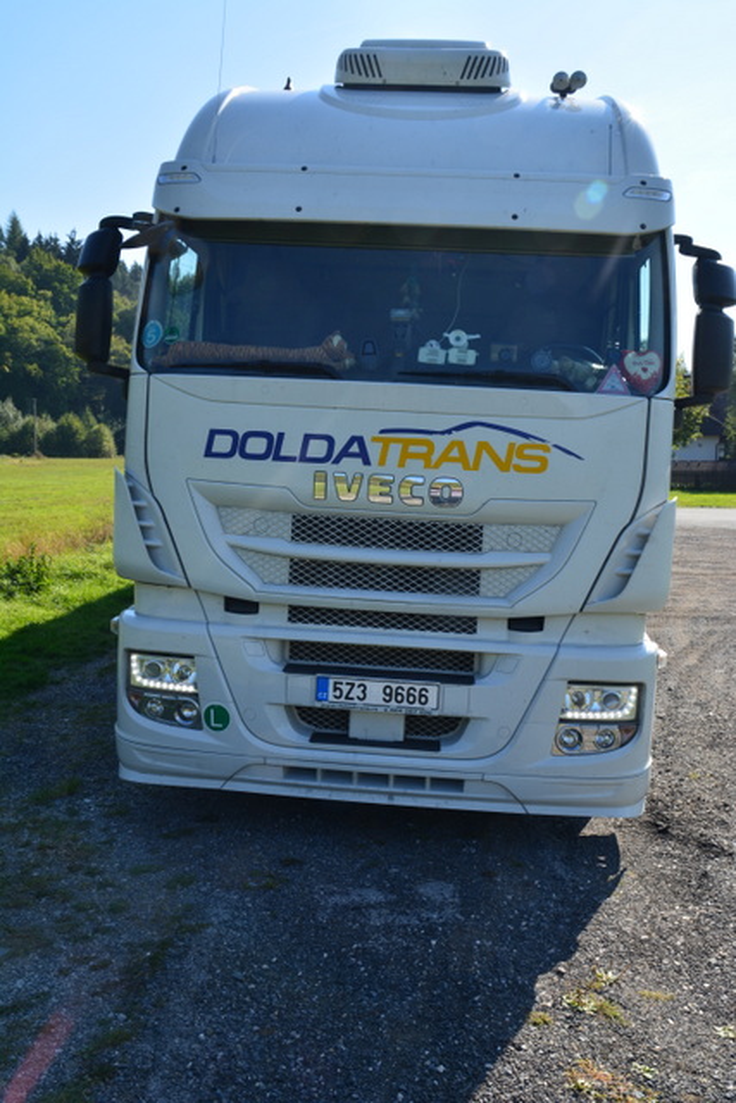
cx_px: 368
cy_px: 552
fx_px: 1103
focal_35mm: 36
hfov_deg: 36.9
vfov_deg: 53.1
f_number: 11
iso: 160
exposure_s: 1/125
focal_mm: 24
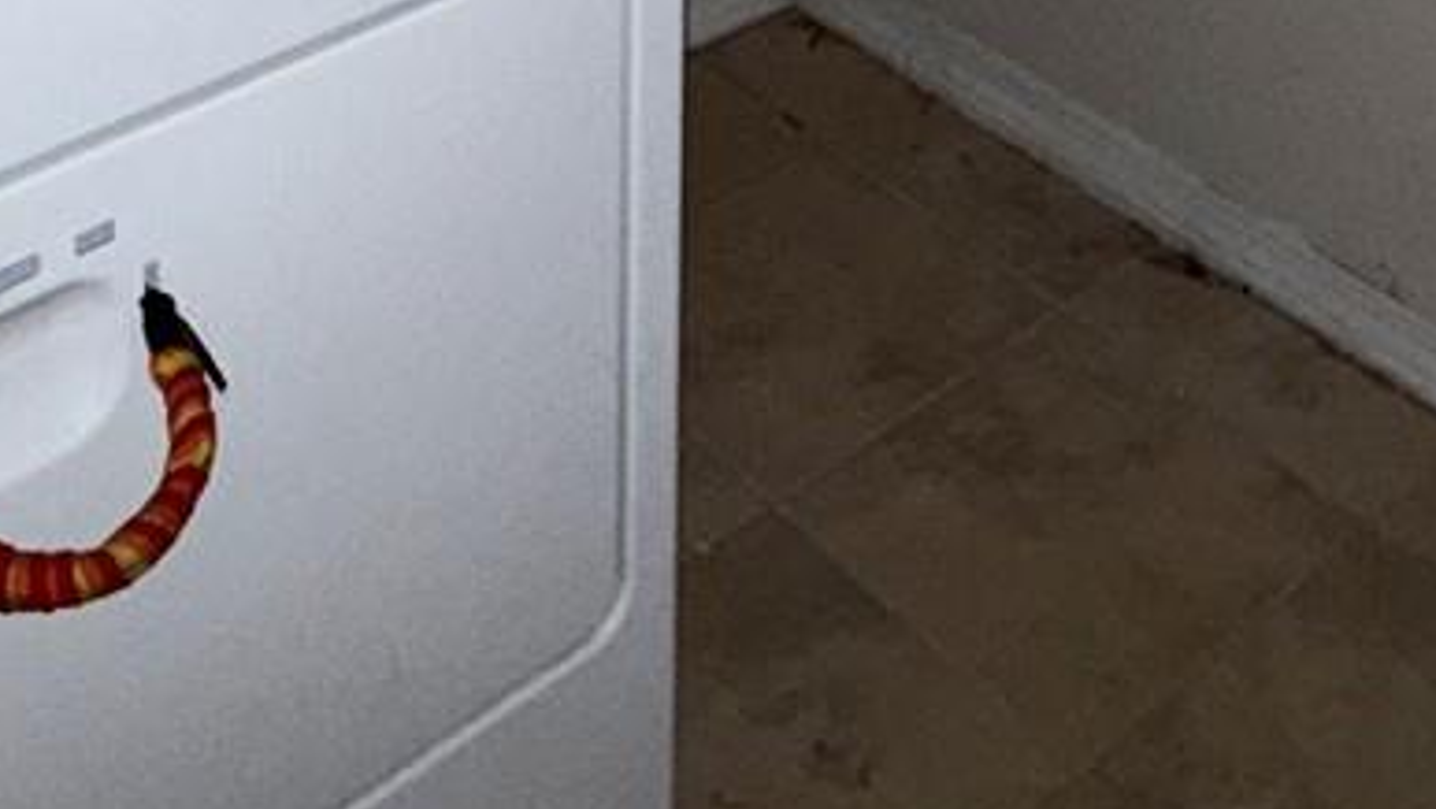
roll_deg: -1.4
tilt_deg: -2.3
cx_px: 976
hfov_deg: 33.0
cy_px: -1132
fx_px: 2400
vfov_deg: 13.7
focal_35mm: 63
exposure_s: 1/30
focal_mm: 2.22
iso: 100
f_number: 2.2
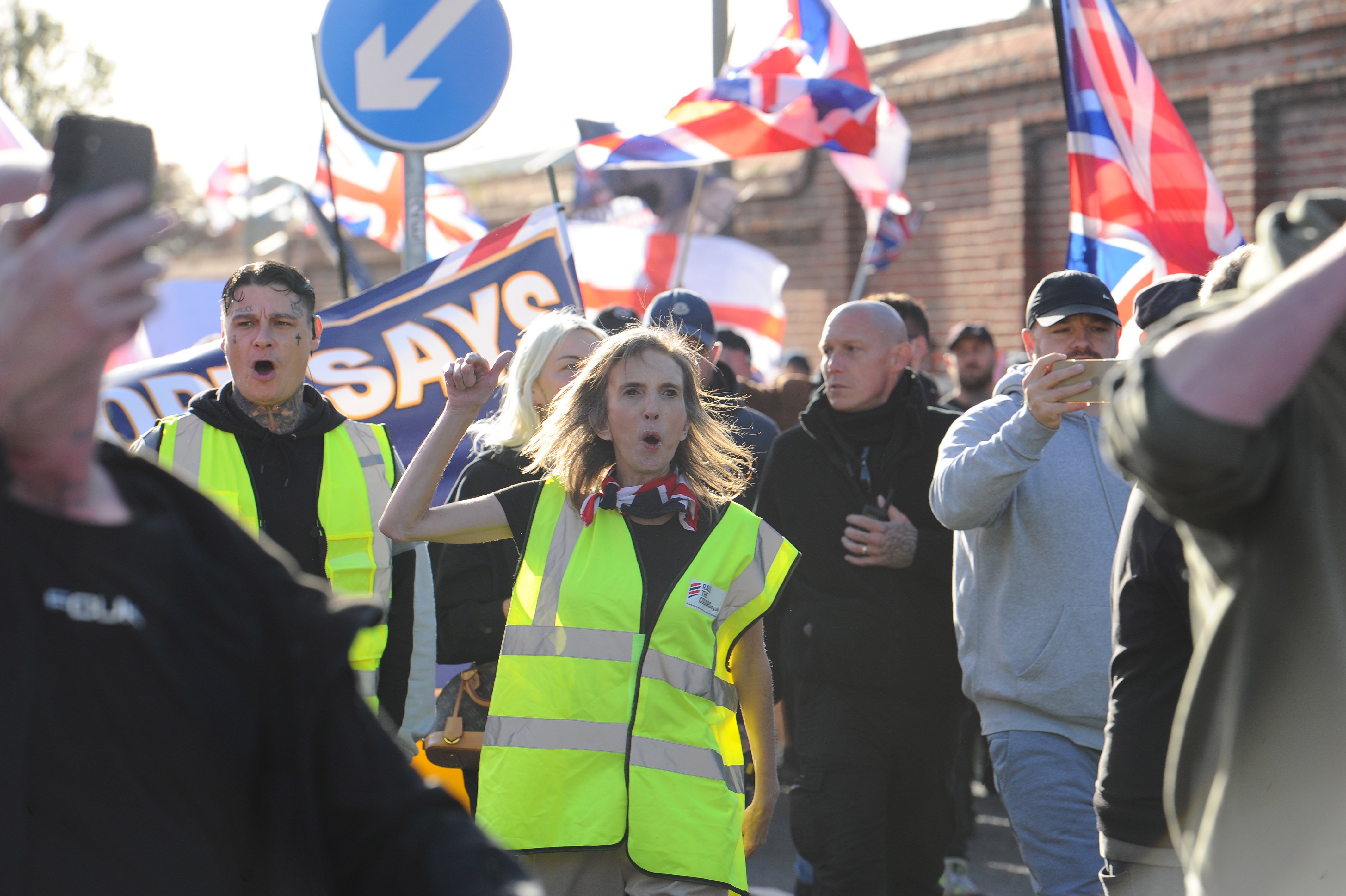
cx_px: 673
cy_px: 448
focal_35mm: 170
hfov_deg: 12.1
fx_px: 6352
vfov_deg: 8.1
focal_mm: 170
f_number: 5.6
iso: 400
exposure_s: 1/500
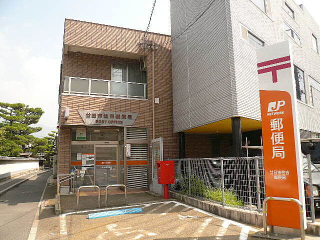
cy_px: 120
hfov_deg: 63.4
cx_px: 160
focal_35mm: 28
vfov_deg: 49.7
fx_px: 259
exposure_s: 1/640
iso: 100
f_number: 2.8
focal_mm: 4.6
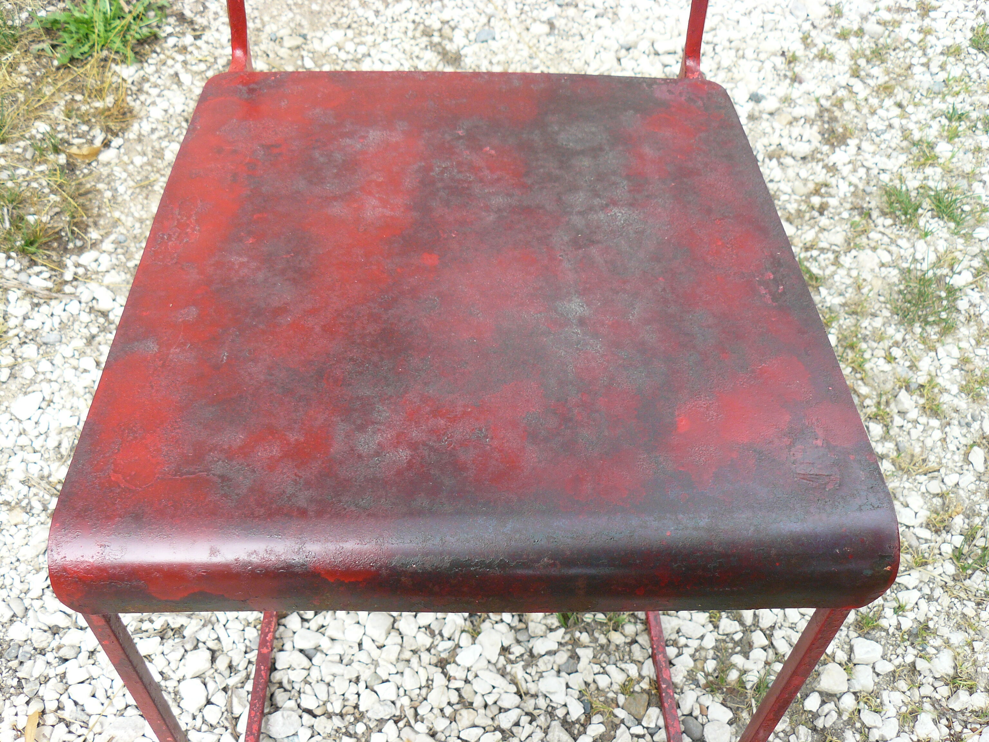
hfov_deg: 51.4
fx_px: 1029
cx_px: 494
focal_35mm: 36
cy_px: 371
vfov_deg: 39.7
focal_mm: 6
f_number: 3.6
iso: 100
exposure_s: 1/100
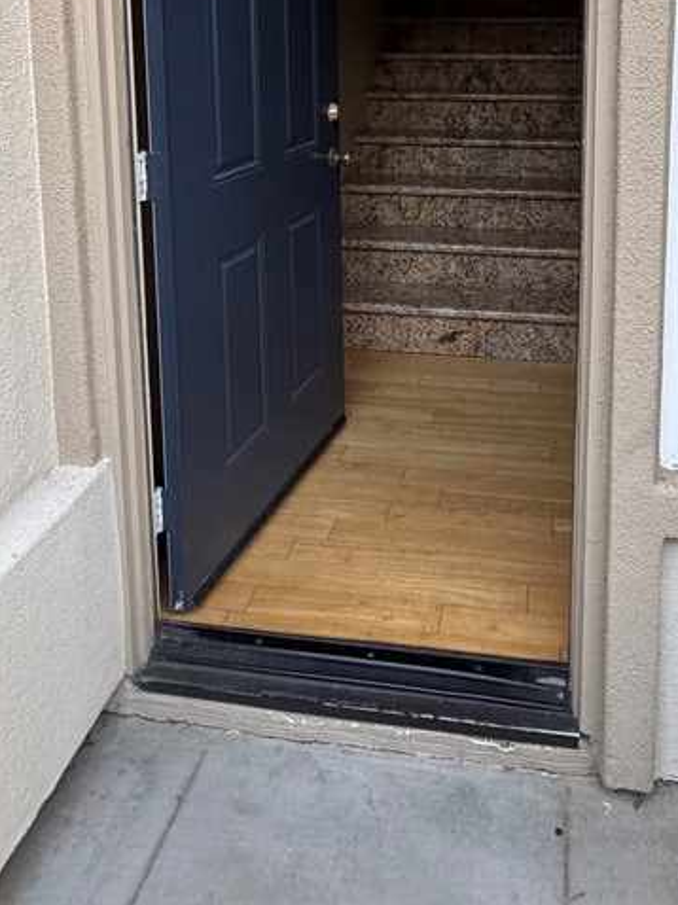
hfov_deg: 46.2
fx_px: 784
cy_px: 121
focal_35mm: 30
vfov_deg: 53.8
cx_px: 436
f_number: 2.2
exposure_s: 1/120
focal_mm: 2.22
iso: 250
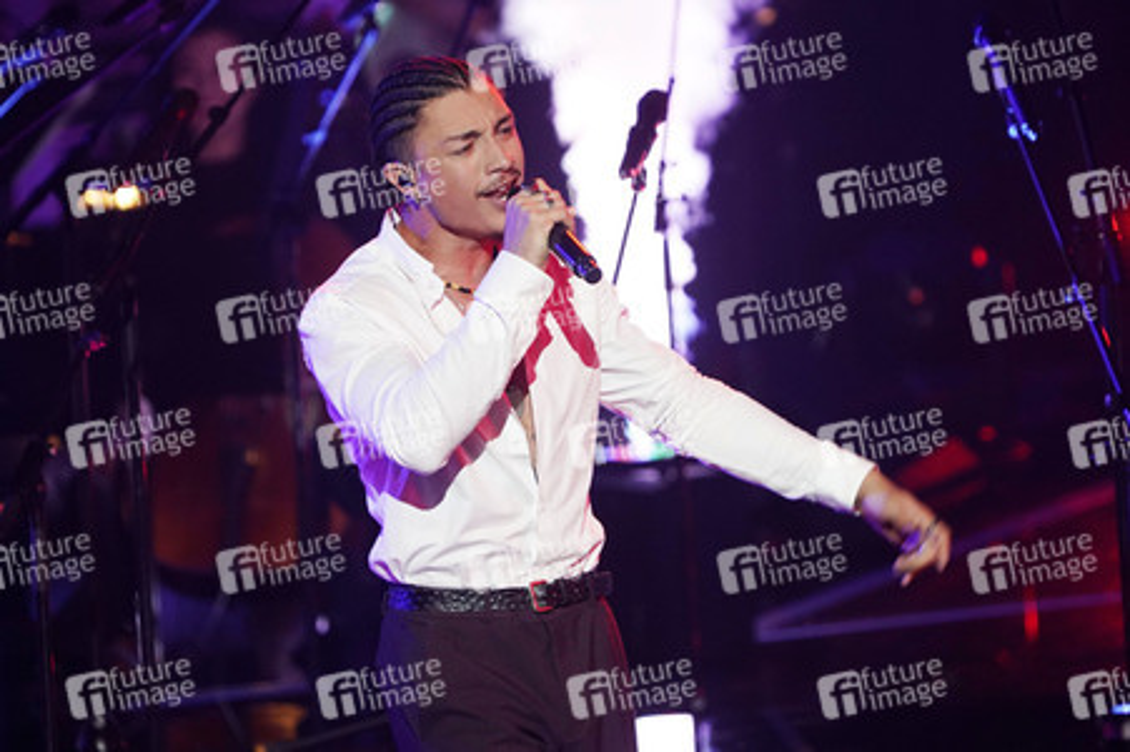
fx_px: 13832
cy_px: 376
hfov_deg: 4.7
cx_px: 565
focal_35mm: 441
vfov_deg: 3.1
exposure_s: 1/160
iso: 5000
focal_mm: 441
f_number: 6.3
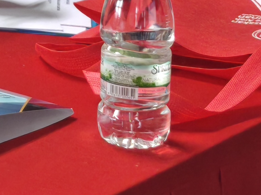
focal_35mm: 246
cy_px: -191
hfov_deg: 7.7
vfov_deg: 5.9
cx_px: -270
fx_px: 1854
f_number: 1.6
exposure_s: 1/50
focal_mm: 6.57
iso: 250
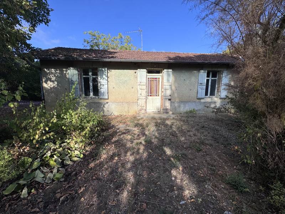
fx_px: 115
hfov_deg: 102.1
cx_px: 142
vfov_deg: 85.7
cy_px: 107
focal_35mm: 14
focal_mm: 2.22
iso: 40
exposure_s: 1/1637
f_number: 2.2
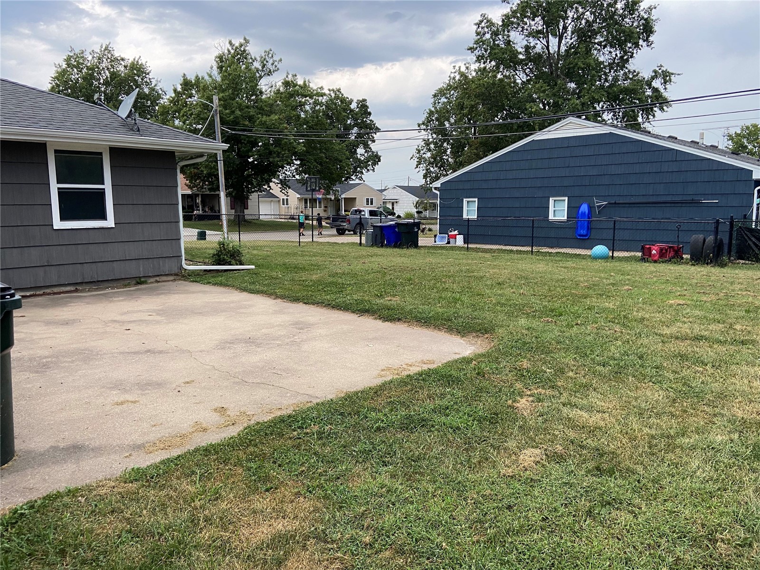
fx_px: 571
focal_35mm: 26
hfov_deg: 67.3
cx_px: 380
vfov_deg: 53.1
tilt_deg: -9.0
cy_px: 285
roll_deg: +0.8
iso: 125
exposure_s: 1/76
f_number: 1.8
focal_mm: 4.25
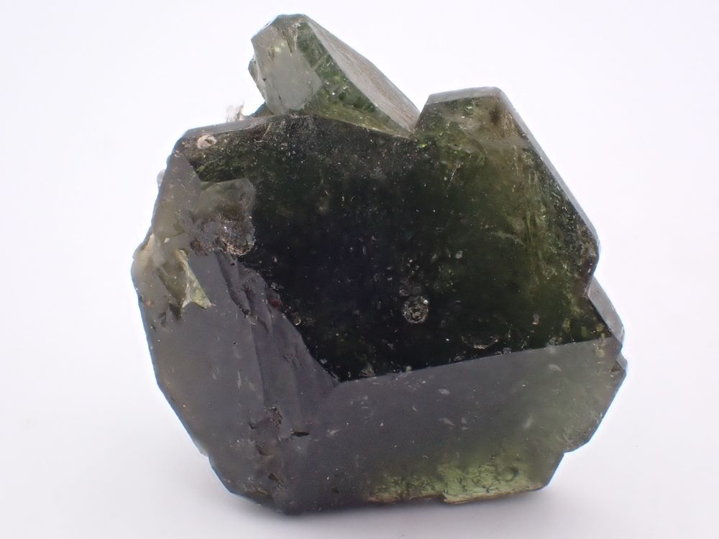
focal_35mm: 100
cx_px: 360
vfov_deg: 14.8
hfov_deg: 19.6
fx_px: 2077
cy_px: 270
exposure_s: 1/400
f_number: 6.3
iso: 400
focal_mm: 18
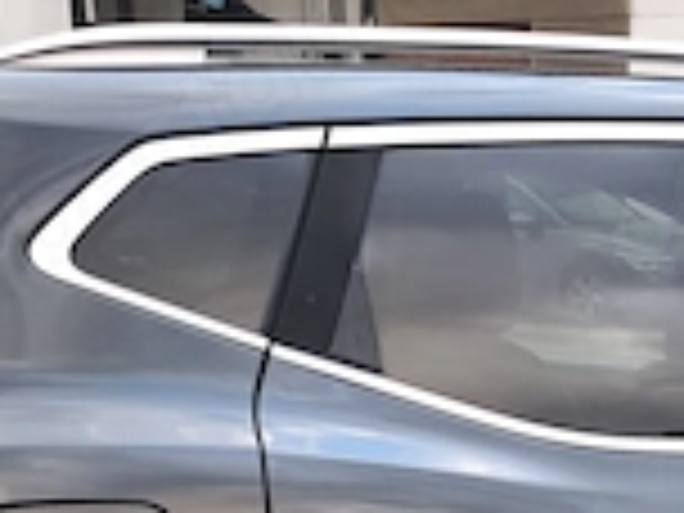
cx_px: 648
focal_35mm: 91
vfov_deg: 14.9
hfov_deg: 21.0
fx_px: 1798
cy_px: 796
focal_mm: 6.57
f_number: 1.6
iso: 320
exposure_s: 1/100
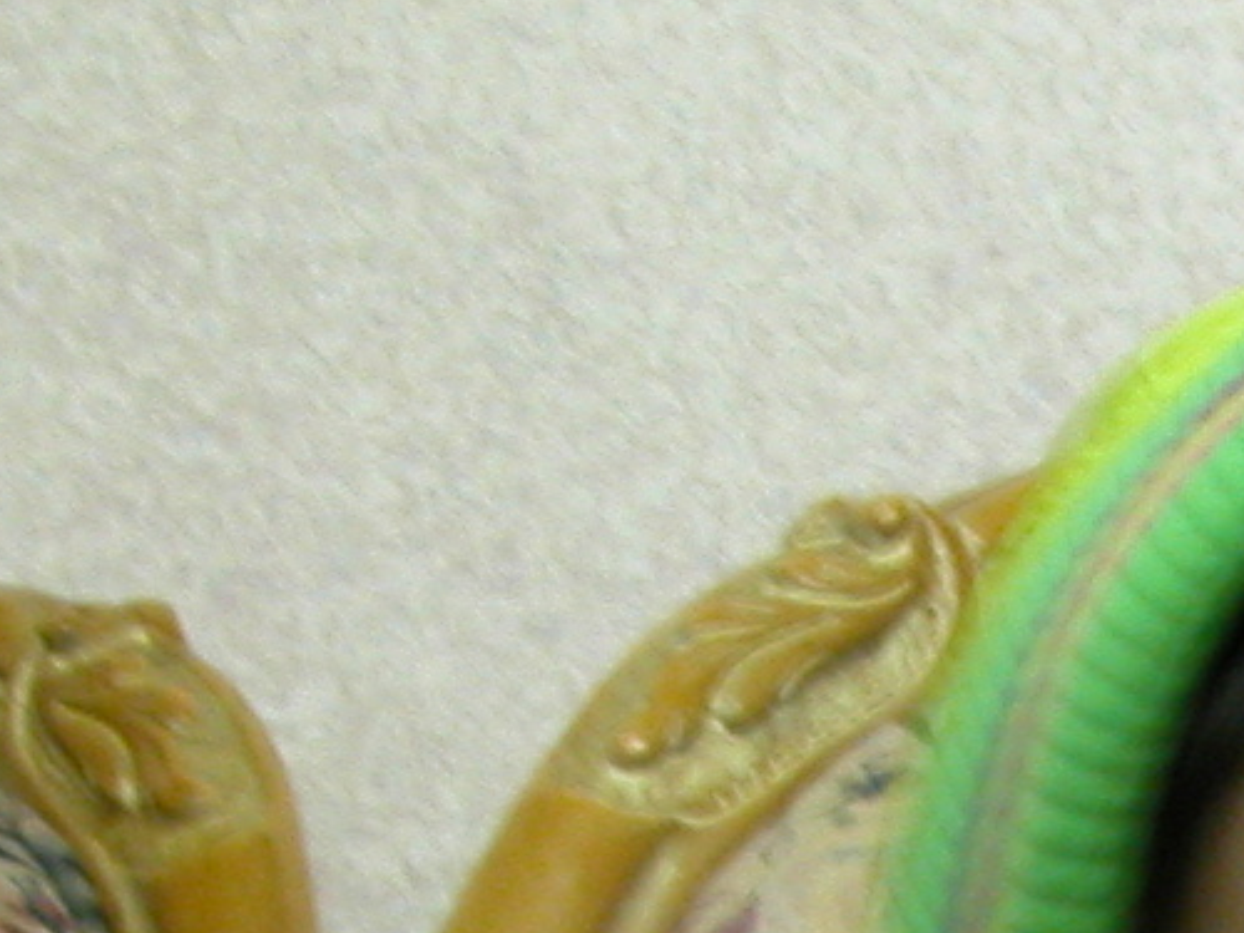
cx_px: 1834
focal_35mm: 174
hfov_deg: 11.0
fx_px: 6253
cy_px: 2170
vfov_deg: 7.9
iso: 152
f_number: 2.8
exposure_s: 1/3.6
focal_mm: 8.9
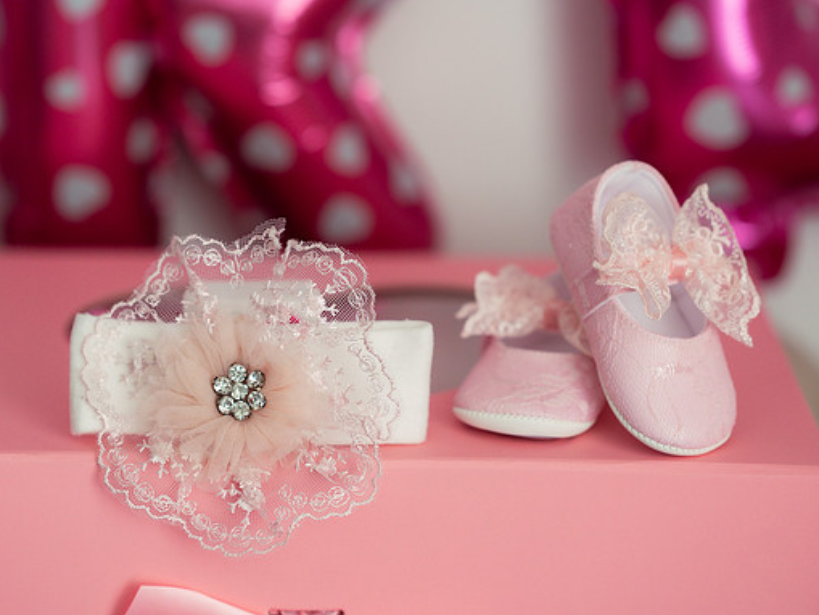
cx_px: 380
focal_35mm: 98
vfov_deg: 15.1
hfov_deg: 20.0
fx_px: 2319
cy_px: 309
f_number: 2.5
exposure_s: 1/200
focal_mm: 85
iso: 800
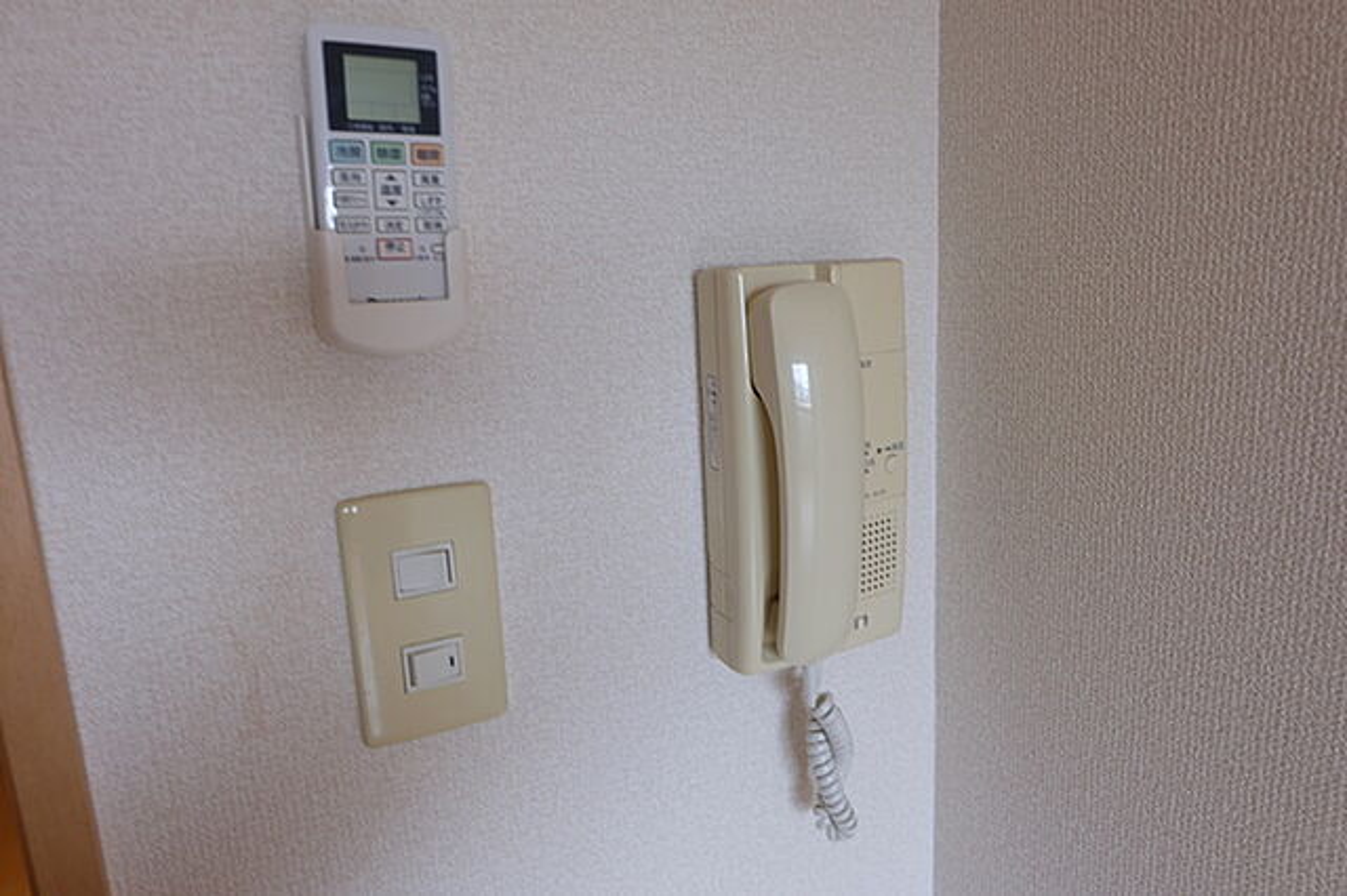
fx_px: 897
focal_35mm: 24
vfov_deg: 53.1
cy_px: 448
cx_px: 674
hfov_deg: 73.8
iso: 200
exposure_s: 1/30
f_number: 3.5
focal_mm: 16
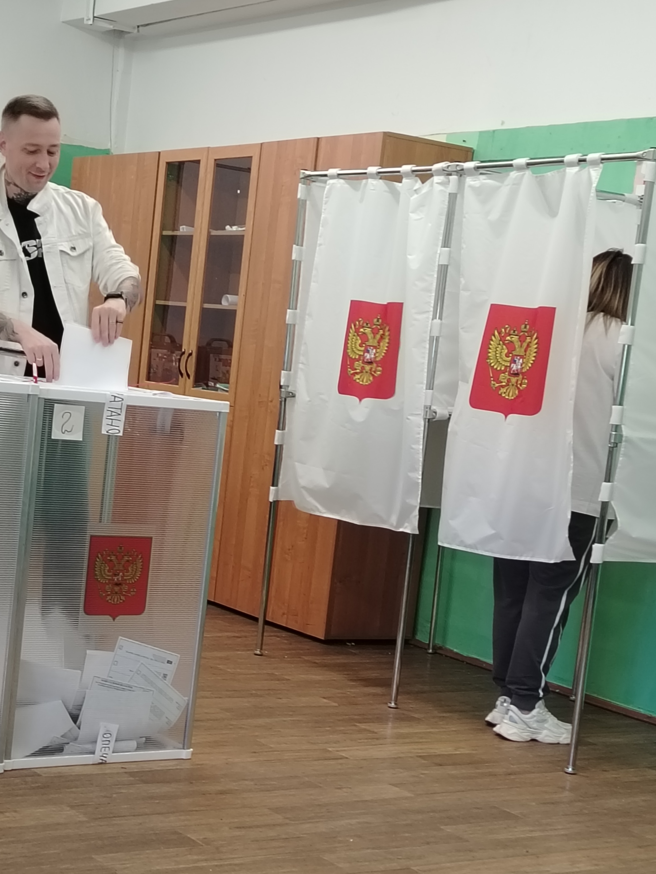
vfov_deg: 28.8
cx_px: 205
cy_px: 583
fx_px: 1693
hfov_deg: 21.8
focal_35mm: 67
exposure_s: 1/50
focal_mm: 5.25
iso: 541
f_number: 1.75
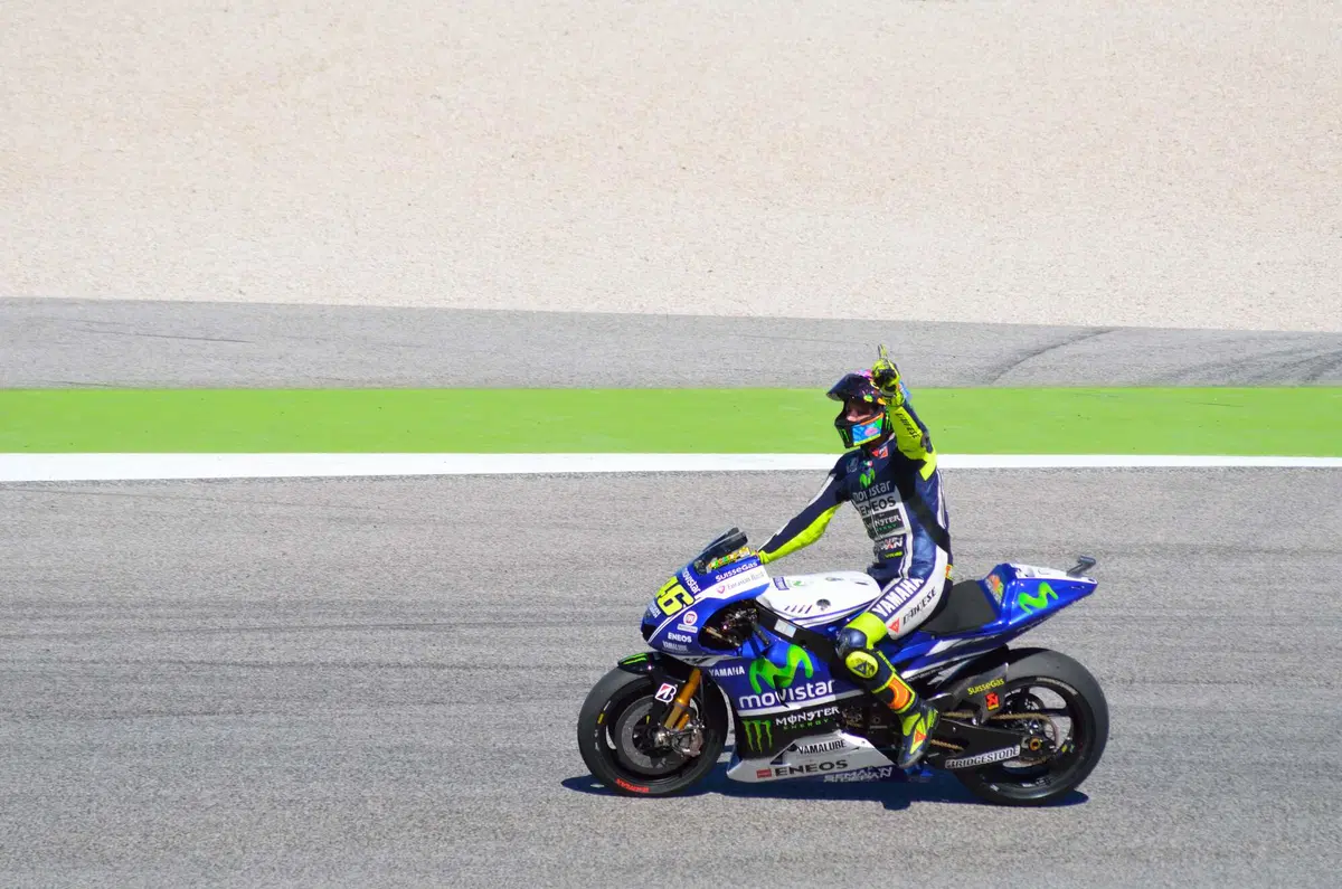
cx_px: 671
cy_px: 444
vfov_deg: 3.4
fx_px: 15067
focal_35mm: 405
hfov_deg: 5.1
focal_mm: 270
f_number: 8
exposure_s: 1/2000
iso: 400
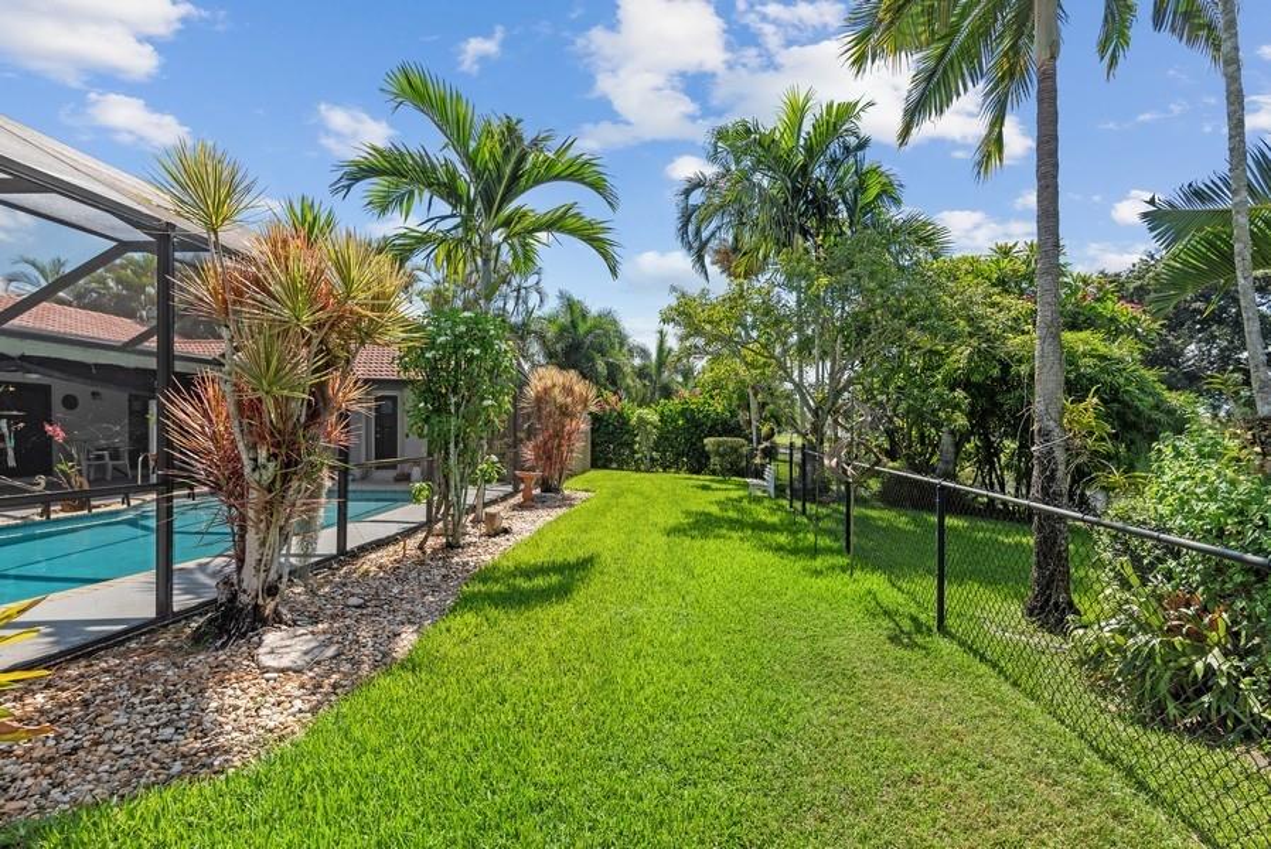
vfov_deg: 73.8
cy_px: 424
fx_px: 565
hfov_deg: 96.7
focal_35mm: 16
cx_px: 636
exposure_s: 1/640
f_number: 8
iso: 250
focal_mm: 16
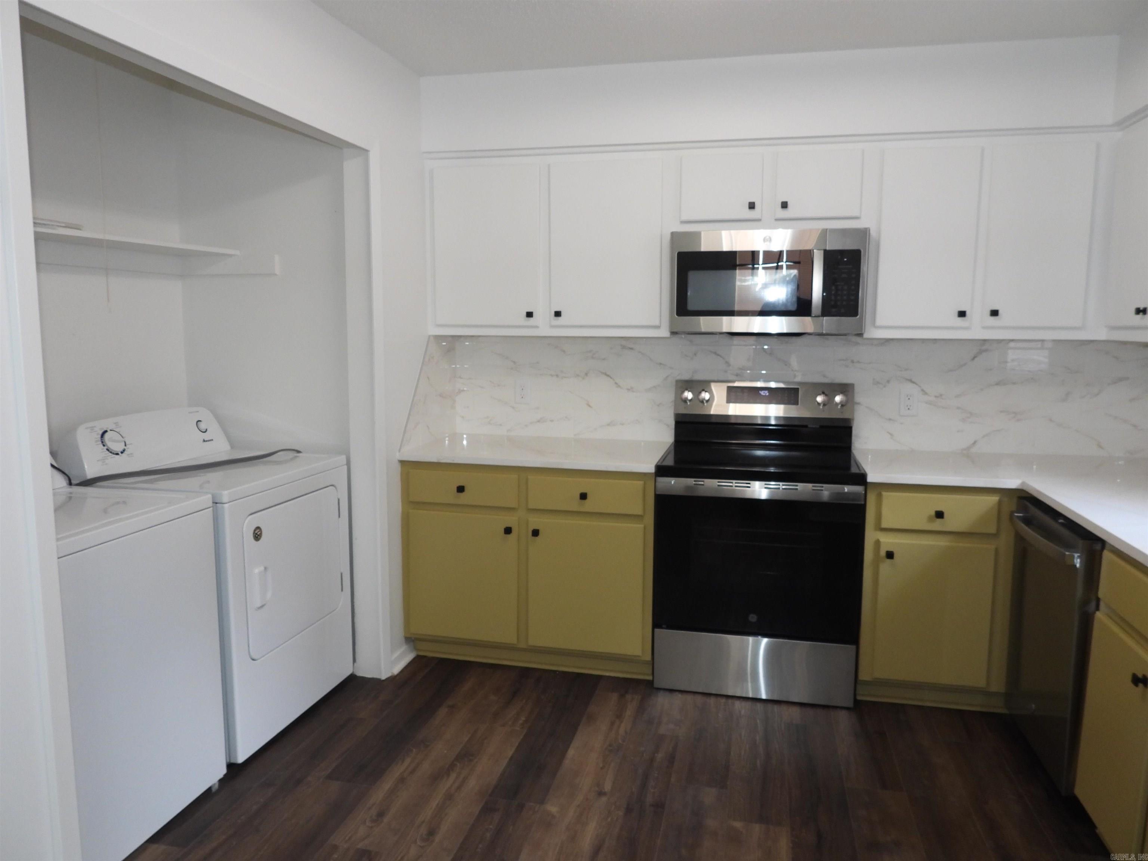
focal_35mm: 24
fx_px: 796
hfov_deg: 71.6
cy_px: 430
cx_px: 574
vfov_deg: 56.8
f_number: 2.8
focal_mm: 4.3
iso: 200
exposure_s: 1/30
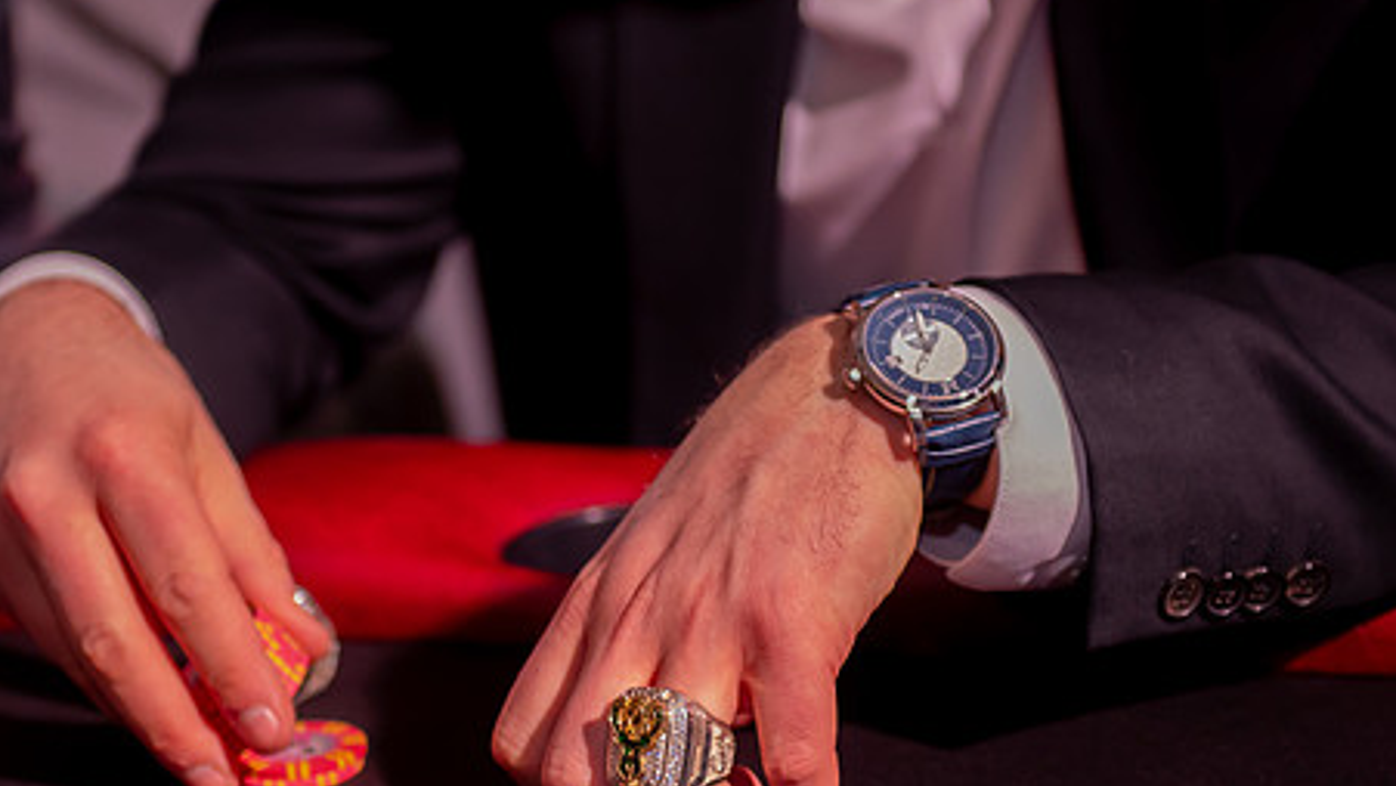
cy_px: 507
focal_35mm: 119
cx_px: 558
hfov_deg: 18.0
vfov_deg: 10.2
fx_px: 4406
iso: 3200
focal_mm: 66
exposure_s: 1/250
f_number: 2.8
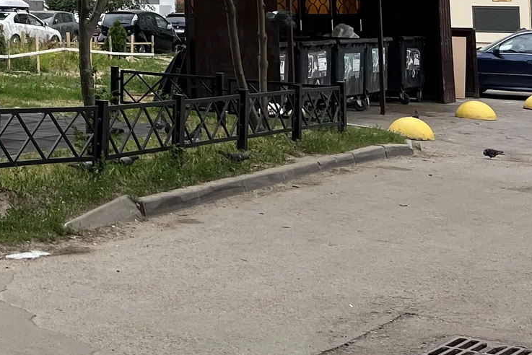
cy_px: -163
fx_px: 1301
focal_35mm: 88
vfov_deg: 14.6
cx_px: -165
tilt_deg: +6.7
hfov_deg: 21.0
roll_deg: -1.2
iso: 50
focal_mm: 5.7
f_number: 1.5
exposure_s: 1/2208
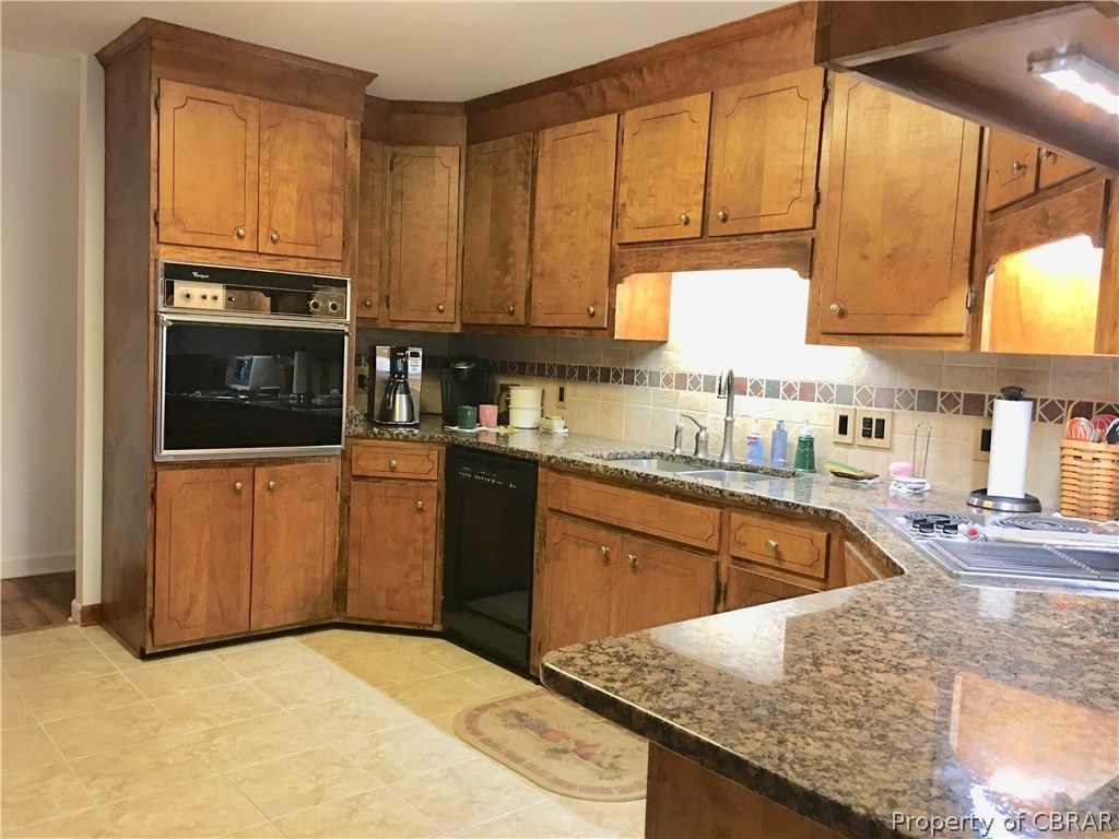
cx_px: 560
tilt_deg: -3.7
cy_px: 420
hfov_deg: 61.7
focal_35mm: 29
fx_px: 937
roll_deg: -3.8
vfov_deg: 48.2
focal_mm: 4.15
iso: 100
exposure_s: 1/10
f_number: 2.2
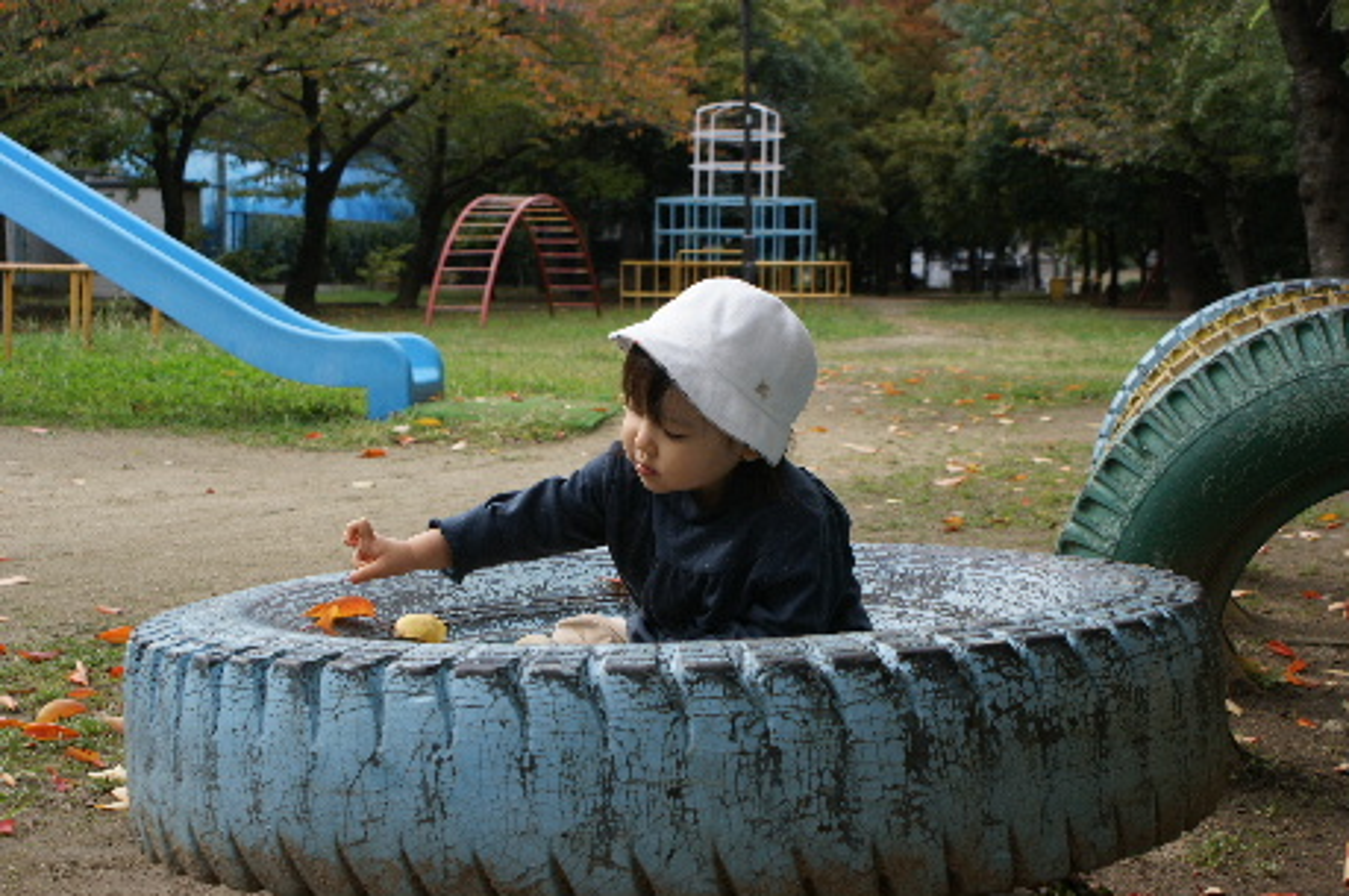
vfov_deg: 22.6
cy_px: 448
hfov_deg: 33.4
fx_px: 2246
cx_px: 674
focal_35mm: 60
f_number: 7.1
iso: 100
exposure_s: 1/125
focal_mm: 40
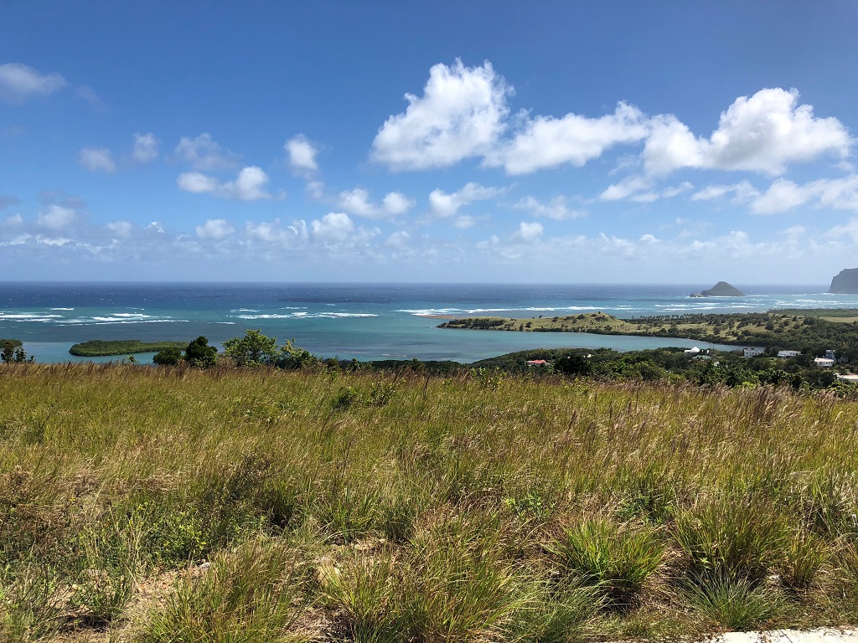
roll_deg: -1.2
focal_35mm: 28
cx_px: 429
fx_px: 694
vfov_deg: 49.7
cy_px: 322
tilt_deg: -5.4
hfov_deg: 63.4
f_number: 1.8
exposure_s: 1/3205
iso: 25
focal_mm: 4
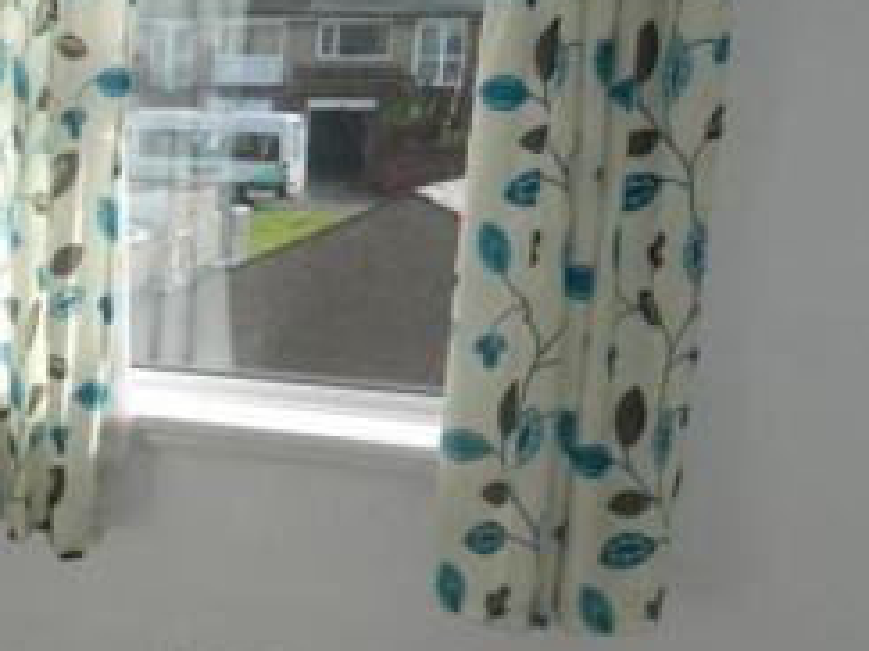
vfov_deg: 24.3
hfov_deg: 28.6
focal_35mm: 60
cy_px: 420
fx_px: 1505
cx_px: -134
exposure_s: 1/400
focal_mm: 4.5
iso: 80
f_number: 3.1
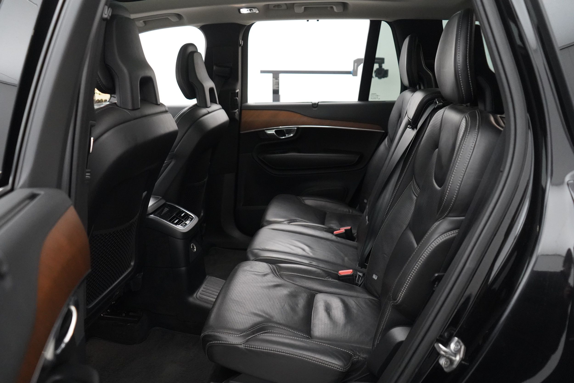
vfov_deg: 46.4
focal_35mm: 28
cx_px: 287
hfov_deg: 65.5
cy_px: 192
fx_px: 446
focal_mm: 28
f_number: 3.5
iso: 10000
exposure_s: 1/160
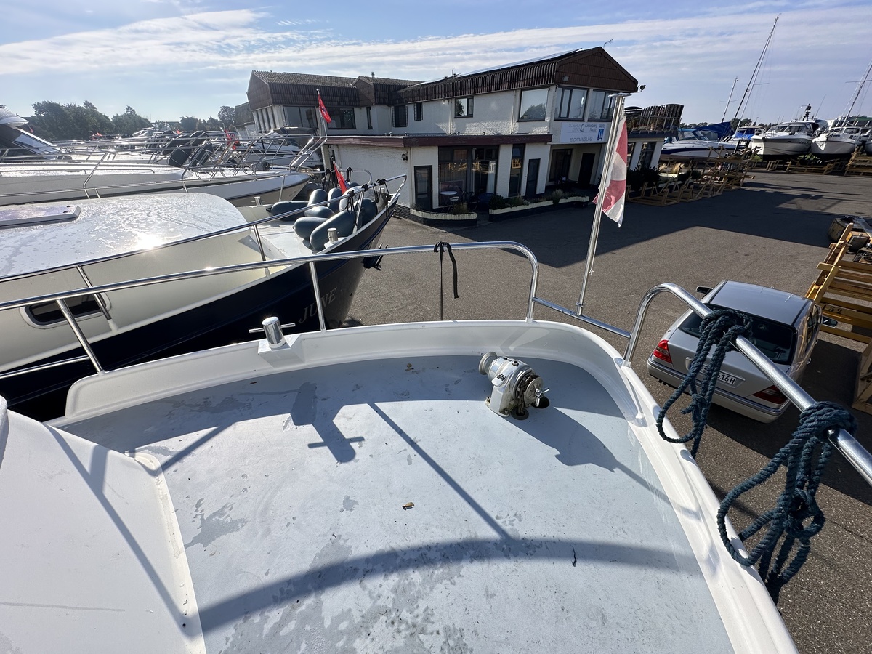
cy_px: 327
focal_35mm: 14
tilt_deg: -28.8
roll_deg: +0.3
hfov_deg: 102.1
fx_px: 353
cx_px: 436
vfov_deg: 85.7
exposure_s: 1/2681
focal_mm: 2.22
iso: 40
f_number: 2.2
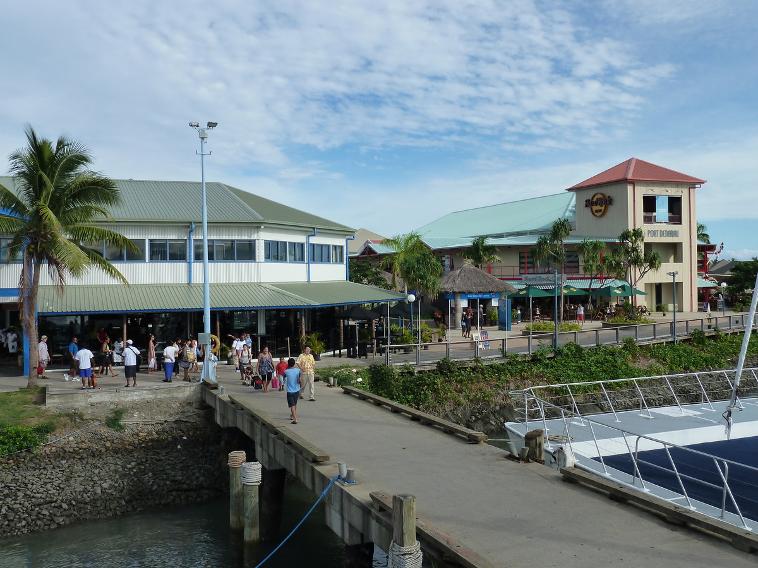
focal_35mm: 35
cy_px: 284
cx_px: 379
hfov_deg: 52.6
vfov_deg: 40.7
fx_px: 766
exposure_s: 1/500
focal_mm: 5.7
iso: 125
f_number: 4.5
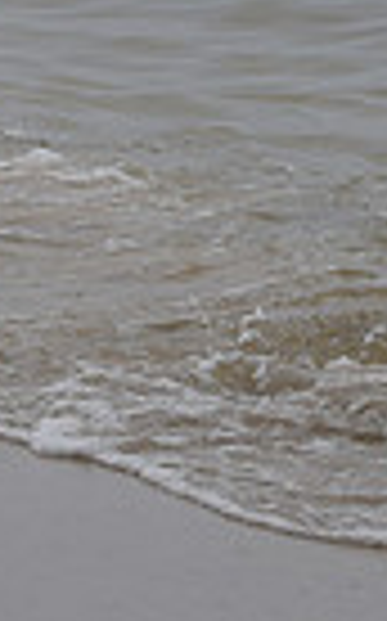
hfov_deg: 3.7
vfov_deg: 5.8
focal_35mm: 354
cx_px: 407
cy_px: -454
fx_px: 5989
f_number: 5.6
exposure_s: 1/1600
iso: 400
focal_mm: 55
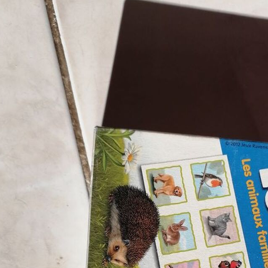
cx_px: 173
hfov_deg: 35.1
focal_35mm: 48
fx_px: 420
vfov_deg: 32.2
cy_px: 277
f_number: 1.8
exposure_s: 1/697
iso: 50
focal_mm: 5.3
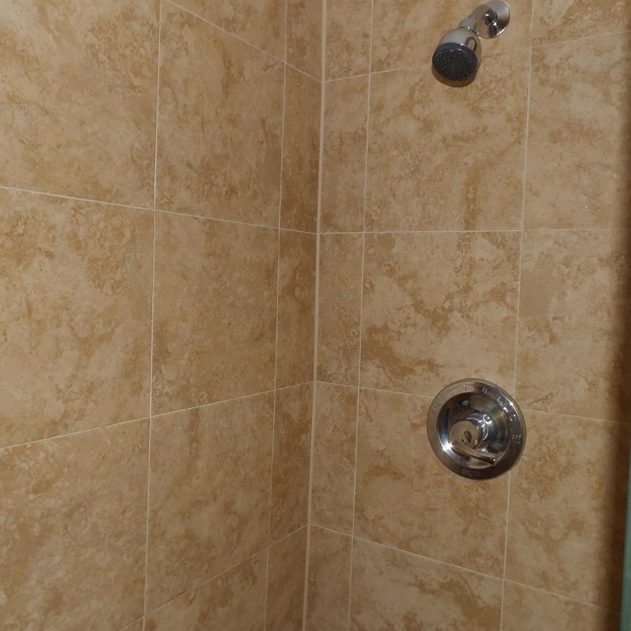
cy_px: 314
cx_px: 330
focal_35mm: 29
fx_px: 598
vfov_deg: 55.6
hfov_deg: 55.6
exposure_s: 1/33
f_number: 3.2
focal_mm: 4.3
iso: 200
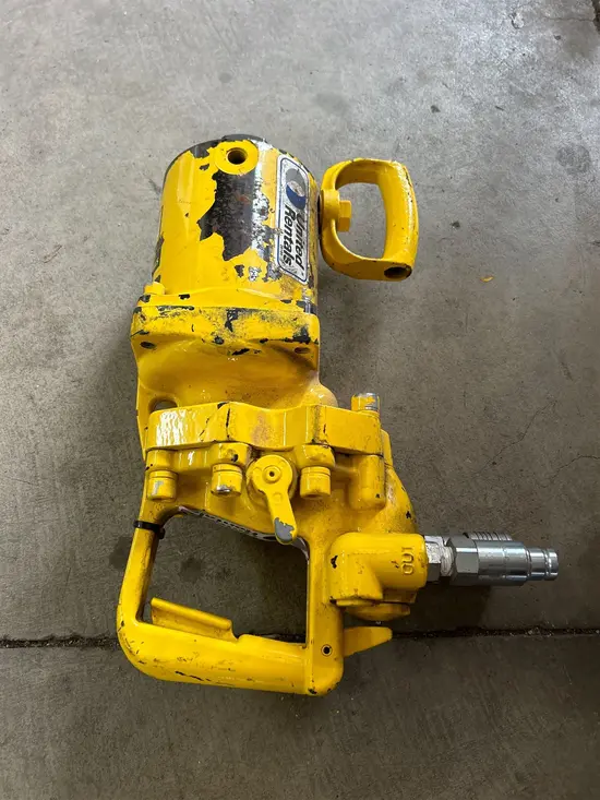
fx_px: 601
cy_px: 400
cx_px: 300
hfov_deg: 53.1
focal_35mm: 26
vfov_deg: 67.3
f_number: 1.5
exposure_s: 1/60
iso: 160
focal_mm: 5.7
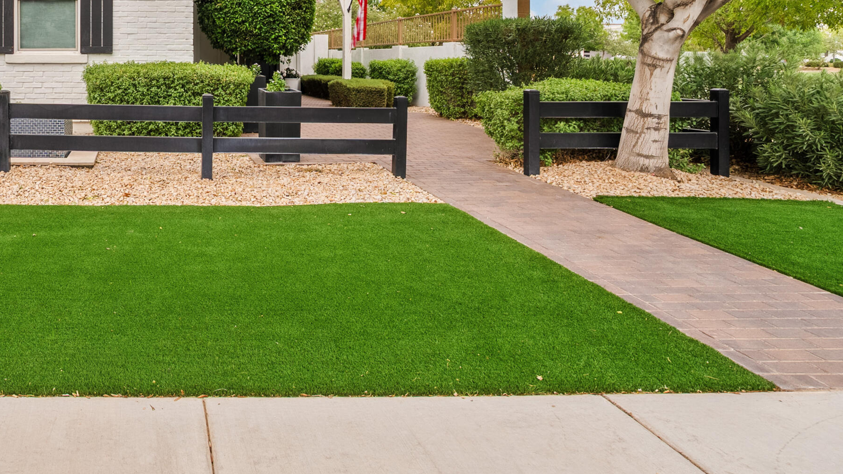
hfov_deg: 61.1
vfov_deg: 38.7
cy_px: 50
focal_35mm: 28
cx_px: 143
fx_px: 626
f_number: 8
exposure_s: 1/50
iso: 100
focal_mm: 16
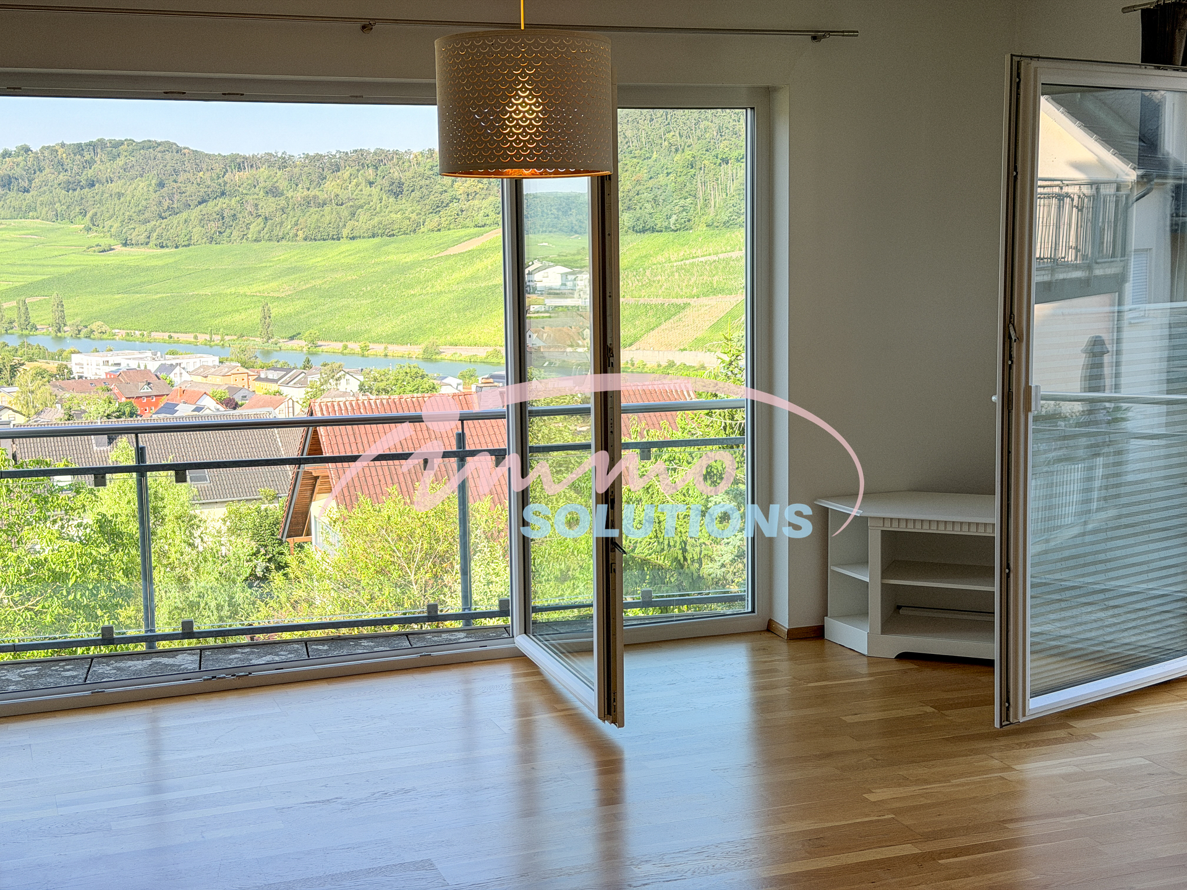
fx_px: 1646
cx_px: 594
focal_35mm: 48
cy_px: 445
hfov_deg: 39.7
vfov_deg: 30.3
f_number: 1.8
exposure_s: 1/1500
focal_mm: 6.76
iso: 80
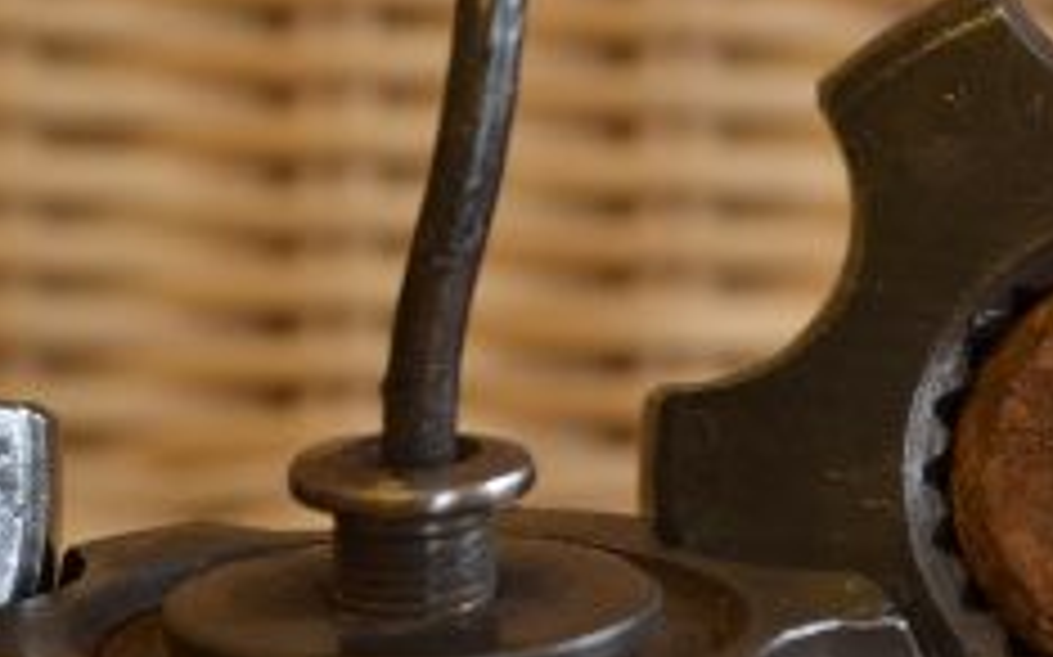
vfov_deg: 7.1
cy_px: 443
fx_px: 5278
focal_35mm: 184
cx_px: 90
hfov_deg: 11.3
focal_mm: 44
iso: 800
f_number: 5.6
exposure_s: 1/50
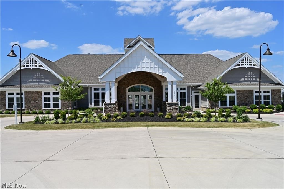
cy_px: 94
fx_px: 233
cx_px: 142
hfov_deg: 62.8
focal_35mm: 30
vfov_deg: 44.2
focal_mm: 29.5
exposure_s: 1/1600
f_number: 9
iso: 400
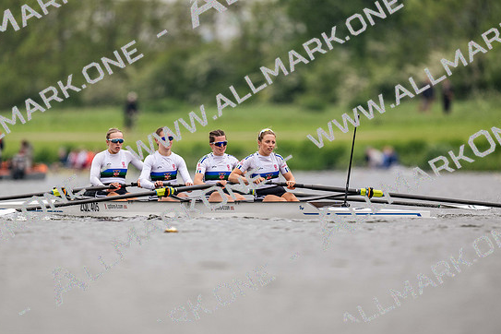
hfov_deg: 3.2
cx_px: 240
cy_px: 164
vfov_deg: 2.1
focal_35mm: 641
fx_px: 8920
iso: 800
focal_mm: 600
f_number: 4
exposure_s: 1/2000
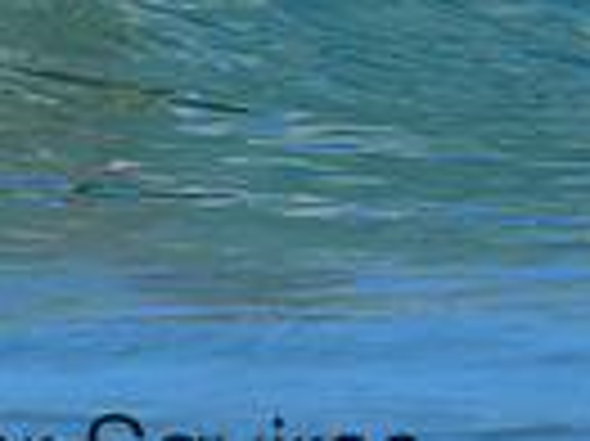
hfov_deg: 0.4
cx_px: -64
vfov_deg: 0.3
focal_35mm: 4686
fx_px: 79796
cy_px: -308
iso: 320
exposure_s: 1/2000
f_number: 6.3
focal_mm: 800
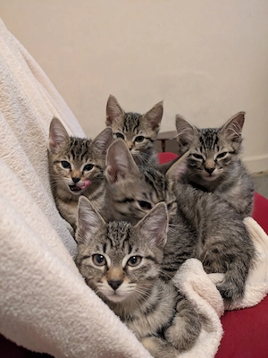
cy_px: 179
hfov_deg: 54.9
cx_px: 134
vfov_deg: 69.4
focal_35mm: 25
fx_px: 258
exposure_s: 1/25
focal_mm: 5.43
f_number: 1.89
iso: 1036
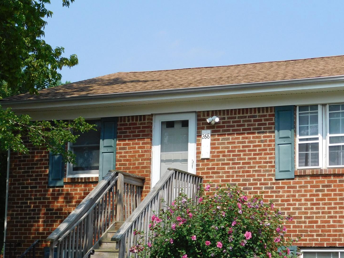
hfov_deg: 21.1
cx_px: 199
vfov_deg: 15.9
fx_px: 924
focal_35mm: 93
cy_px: 151
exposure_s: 1/800
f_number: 4.2
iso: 125
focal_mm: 11.7
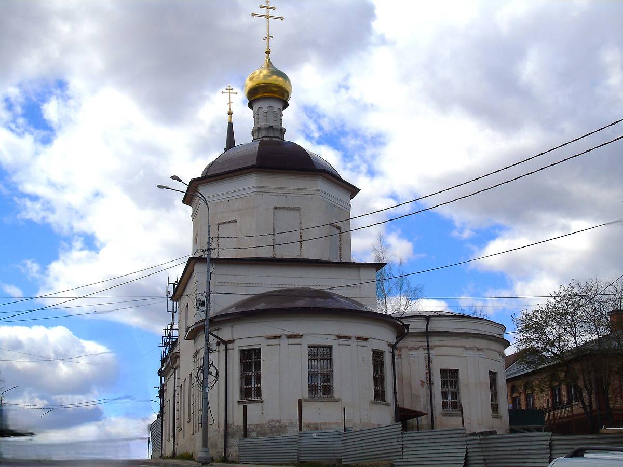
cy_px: 234
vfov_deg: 27.0
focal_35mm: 54
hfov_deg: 35.5
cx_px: 312
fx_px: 972
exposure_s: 1/1000
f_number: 4.3
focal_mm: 9.6
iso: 80
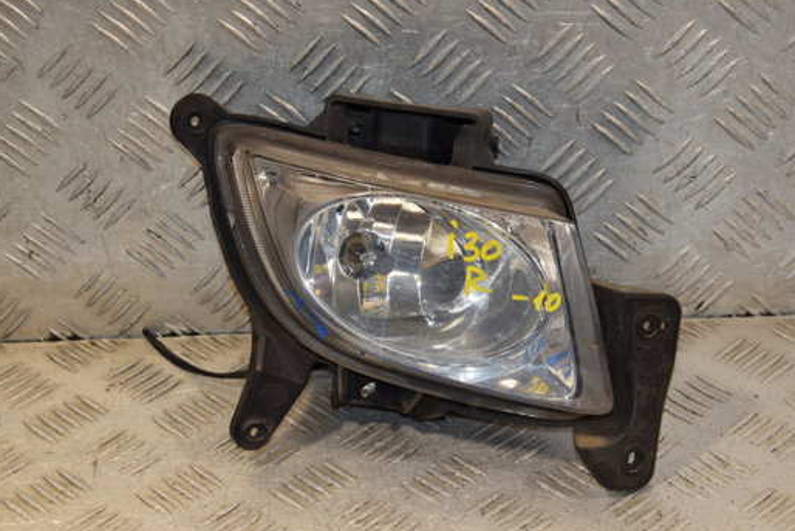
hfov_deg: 21.0
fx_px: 2143
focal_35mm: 97
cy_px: 272
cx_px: 464
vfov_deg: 14.1
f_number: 6.3
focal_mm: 52
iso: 800
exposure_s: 1/200
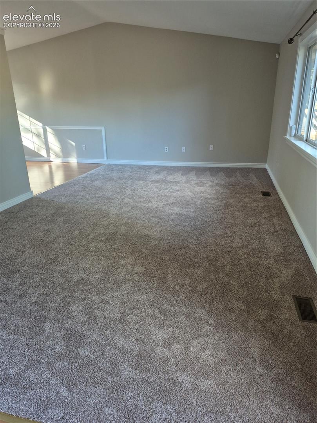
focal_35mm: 23
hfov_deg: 58.8
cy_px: 212
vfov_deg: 73.9
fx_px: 281
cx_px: 158
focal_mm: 5.4
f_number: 1.8
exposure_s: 1/120
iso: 250
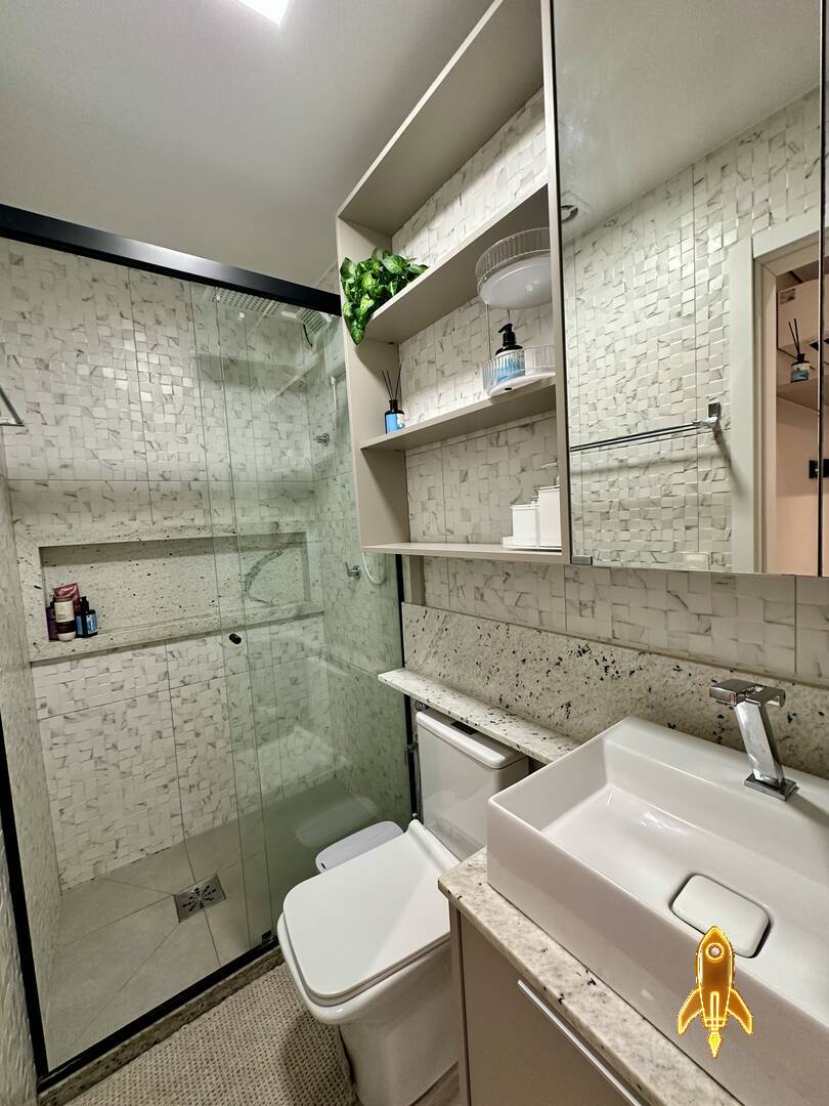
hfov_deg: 85.7
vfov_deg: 102.1
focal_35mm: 14
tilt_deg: -3.2
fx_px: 447
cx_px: 414
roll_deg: +2.7
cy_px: 553
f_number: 2.2
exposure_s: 1/60
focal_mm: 2.22
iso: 200
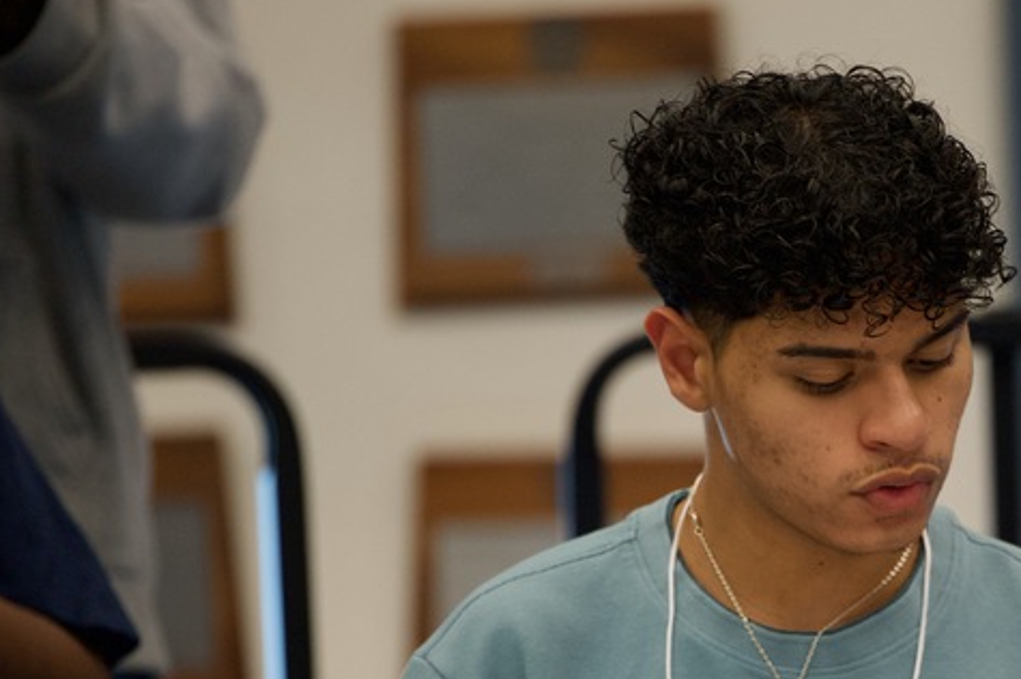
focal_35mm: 431
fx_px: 12215
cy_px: 463
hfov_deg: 4.8
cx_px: 911
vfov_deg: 3.2
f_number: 2.8
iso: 2000
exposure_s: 1/320
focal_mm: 200
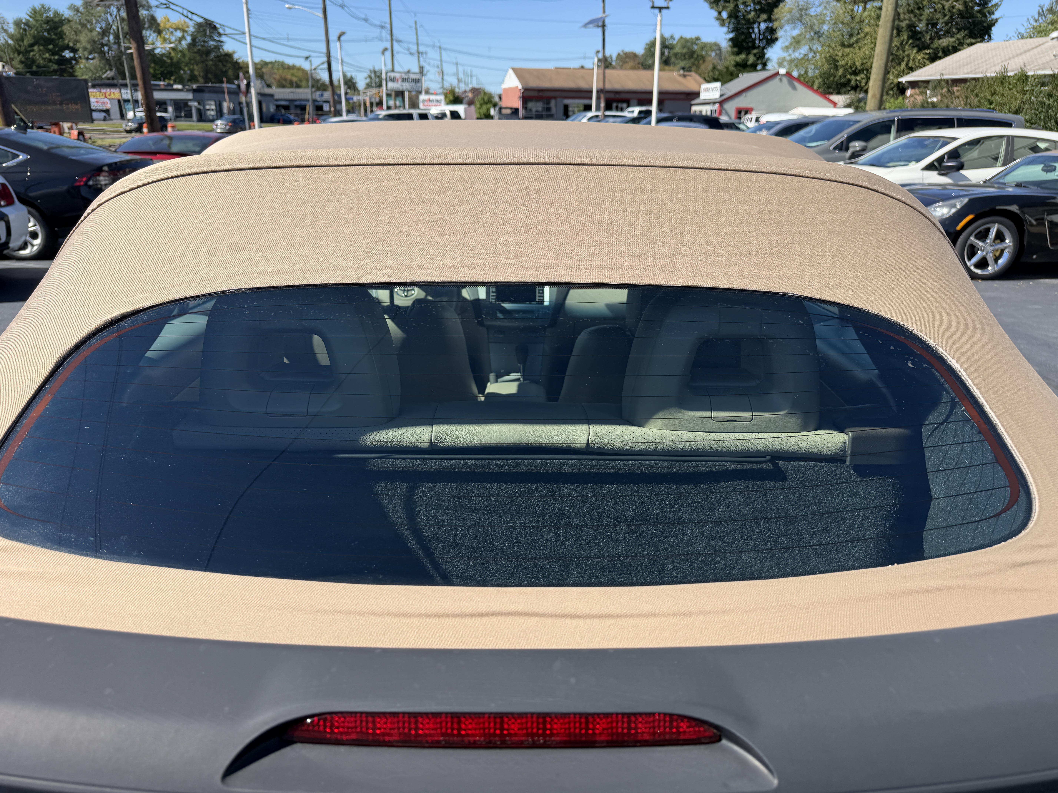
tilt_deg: -20.2
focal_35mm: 24
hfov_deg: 71.6
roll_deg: -1.0
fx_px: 734
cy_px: 396
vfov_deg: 56.8
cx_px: 529
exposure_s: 1/3425
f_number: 1.78
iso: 80
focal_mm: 6.76
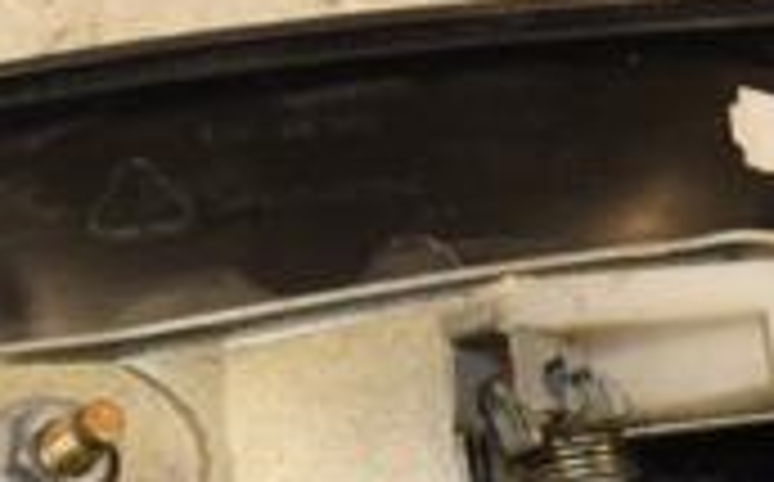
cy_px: 482
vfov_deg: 5.1
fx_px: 5393
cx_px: 626
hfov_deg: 8.2
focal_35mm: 256
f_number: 8
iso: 800
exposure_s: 1/200
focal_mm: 48
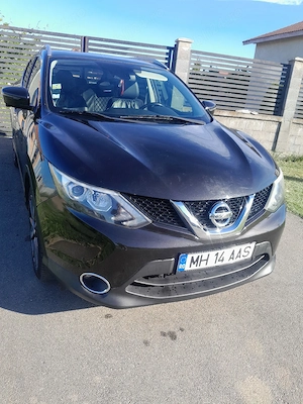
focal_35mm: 26
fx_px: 303
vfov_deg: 67.3
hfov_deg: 53.1
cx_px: 152
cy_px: 202
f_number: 1.8
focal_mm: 3.98
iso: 40
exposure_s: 1/167
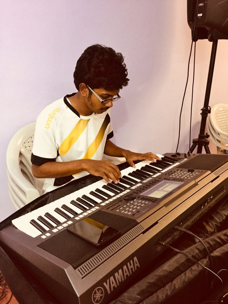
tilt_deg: -21.2
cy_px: 152
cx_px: 114
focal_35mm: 29
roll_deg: +0.7
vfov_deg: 61.7
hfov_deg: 48.2
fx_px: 255
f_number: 2.2
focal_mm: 4.15
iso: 200
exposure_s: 1/33
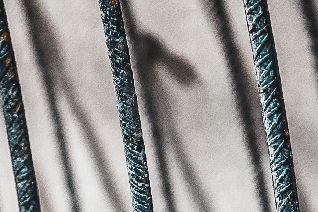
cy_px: 721
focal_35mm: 349
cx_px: -59
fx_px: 3084
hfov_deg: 5.9
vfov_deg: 3.8
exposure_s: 1/80
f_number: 1.6
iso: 500
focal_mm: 50
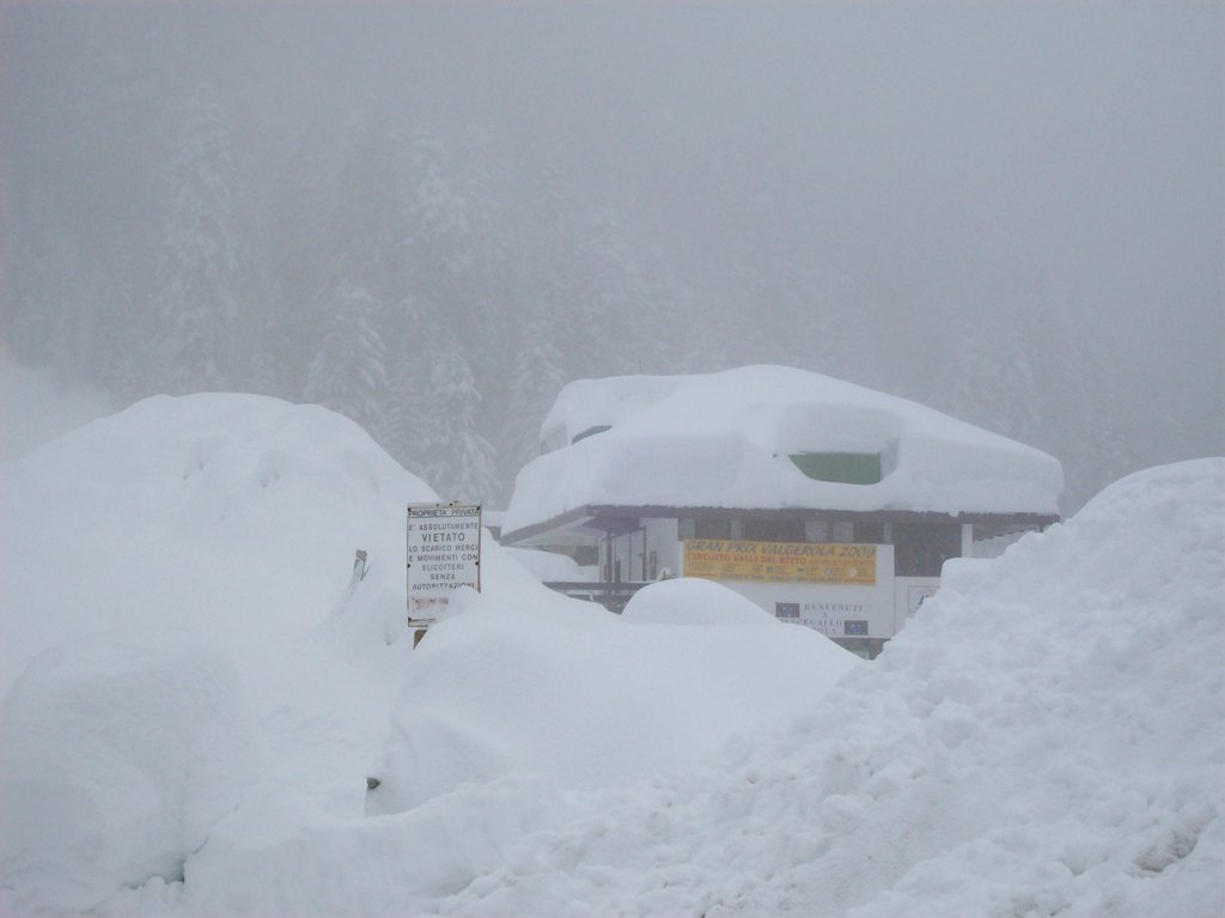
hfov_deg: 18.2
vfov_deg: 13.7
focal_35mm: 108
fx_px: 3820
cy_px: 459
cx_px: 612
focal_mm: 18
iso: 80
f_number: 8.5
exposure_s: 1/245
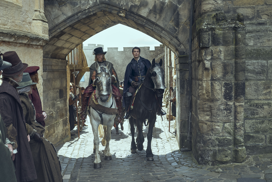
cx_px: 136
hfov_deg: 47.4
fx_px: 310
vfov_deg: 32.6
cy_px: 91
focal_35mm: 41
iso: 640
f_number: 4
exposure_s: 1/800
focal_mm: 41
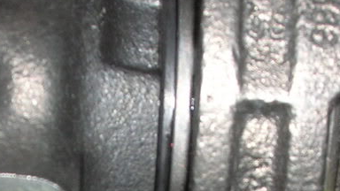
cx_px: 87
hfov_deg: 14.8
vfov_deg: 8.1
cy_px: 326
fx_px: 1307
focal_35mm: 145
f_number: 5.6
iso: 50
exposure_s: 1/60.1
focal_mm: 8.4
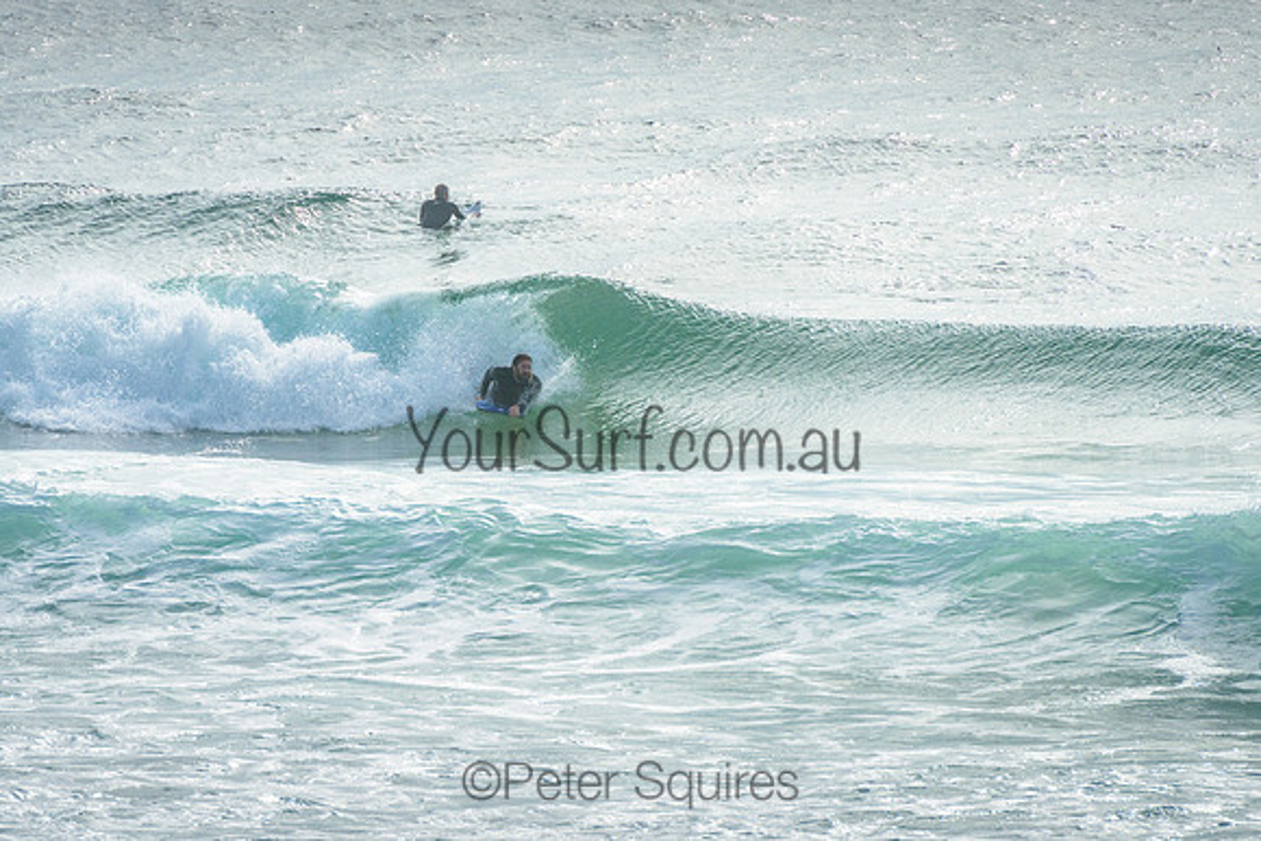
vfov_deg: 2.8
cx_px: 619
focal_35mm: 490
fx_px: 17182
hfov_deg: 4.2
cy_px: 393
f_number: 16
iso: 500
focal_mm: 400
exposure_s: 1/1600
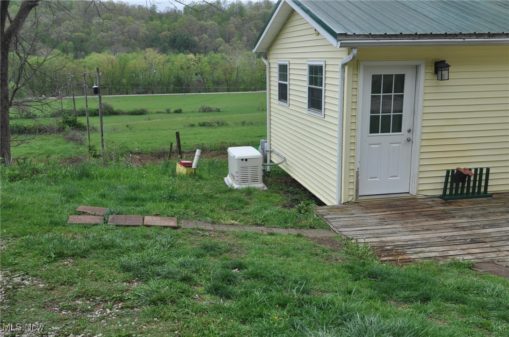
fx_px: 508
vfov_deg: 36.8
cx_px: 254
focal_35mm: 36
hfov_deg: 53.2
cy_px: 168
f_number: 6.3
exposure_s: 1/160
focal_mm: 24
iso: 200
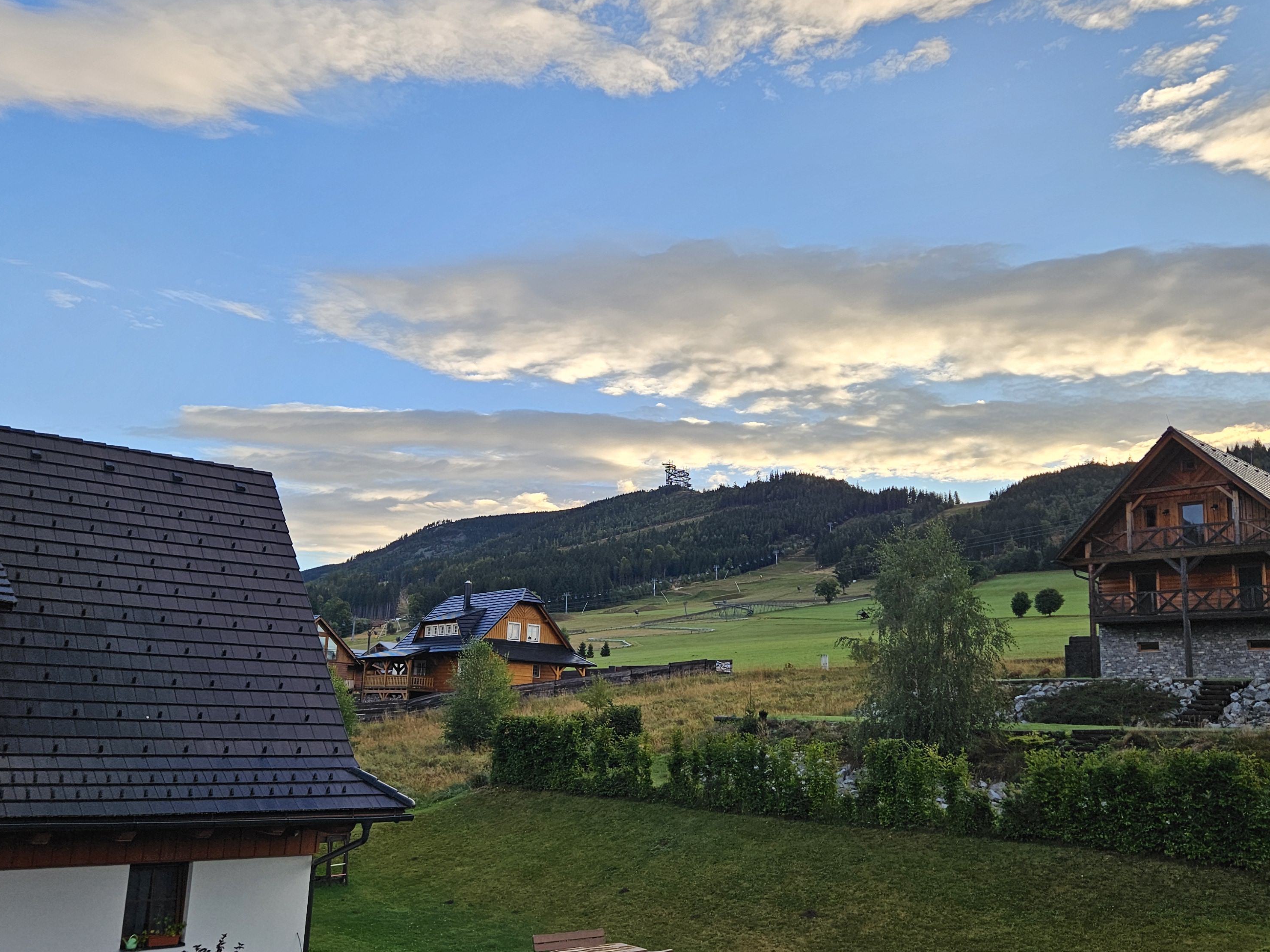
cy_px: 508
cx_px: 627
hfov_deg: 58.3
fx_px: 1137
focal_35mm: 31
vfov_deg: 45.4
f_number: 1.8
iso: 32
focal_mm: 5.4
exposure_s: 1/511
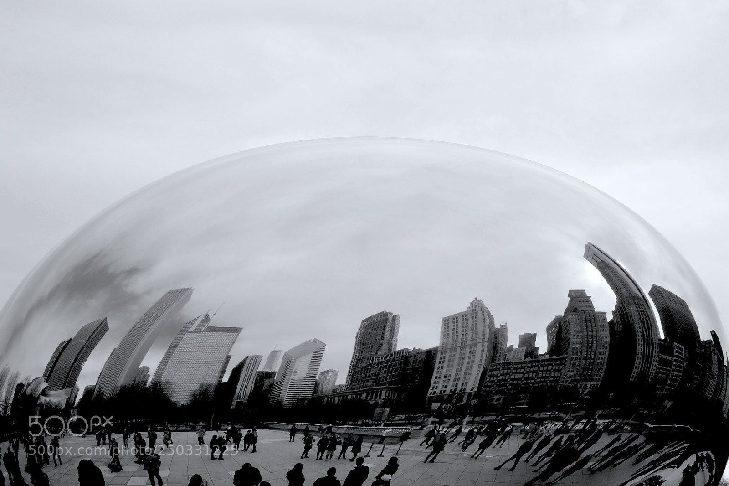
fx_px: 850
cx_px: 364
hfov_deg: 46.4
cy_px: 243
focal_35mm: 42
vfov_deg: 31.9
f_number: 7.1
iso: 100
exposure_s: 1/200
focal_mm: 28
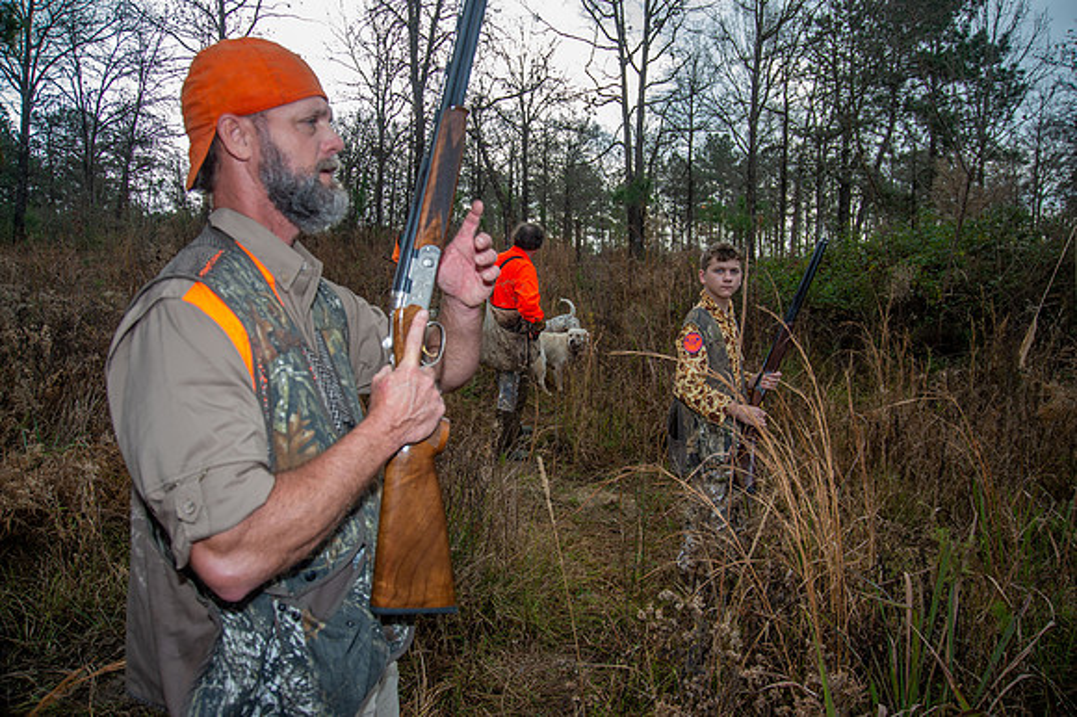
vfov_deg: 53.1
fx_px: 718
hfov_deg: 73.8
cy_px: 358
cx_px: 538
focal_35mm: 24
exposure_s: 1/160
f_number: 6.3
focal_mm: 24
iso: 250
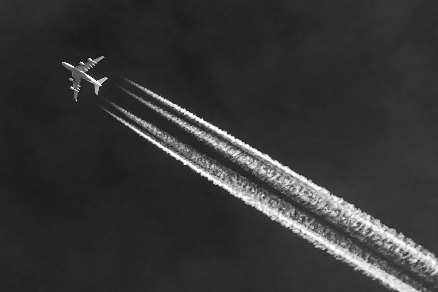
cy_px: 146
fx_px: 5475
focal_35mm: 450
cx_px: 219
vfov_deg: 3.1
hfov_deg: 4.6
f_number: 7.1
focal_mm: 300
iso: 280
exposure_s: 1/250
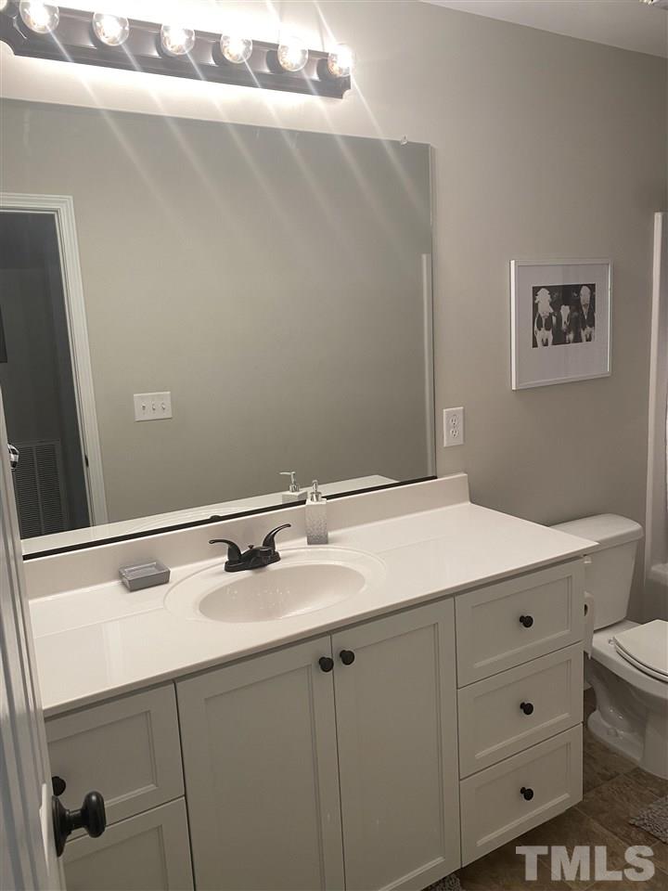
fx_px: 669
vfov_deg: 67.3
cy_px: 446
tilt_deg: -8.4
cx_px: 334
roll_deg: +2.7
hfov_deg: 53.1
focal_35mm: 26
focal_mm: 4.25
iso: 100
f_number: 1.8
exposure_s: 1/60
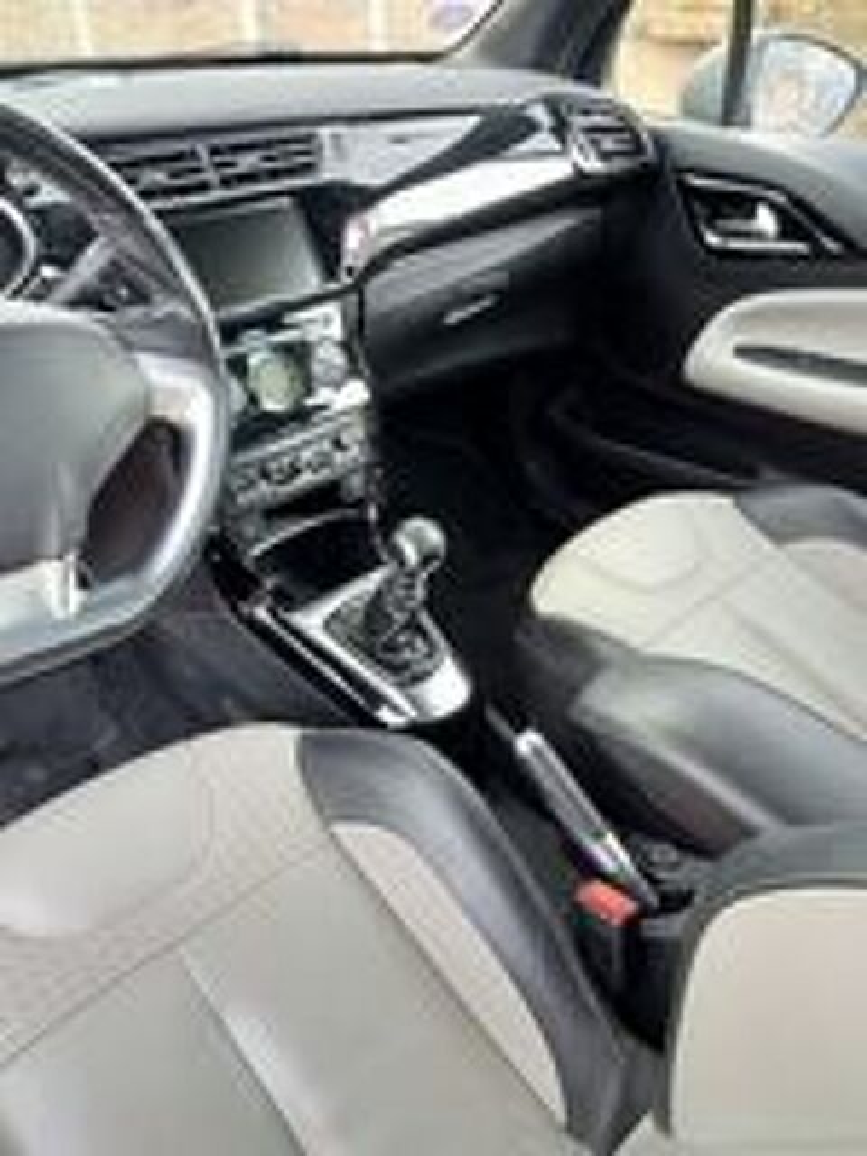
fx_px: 935
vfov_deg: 63.4
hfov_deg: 49.7
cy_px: 578
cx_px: 434
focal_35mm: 28
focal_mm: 3.46
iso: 300
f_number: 2.2
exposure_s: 1/33.3
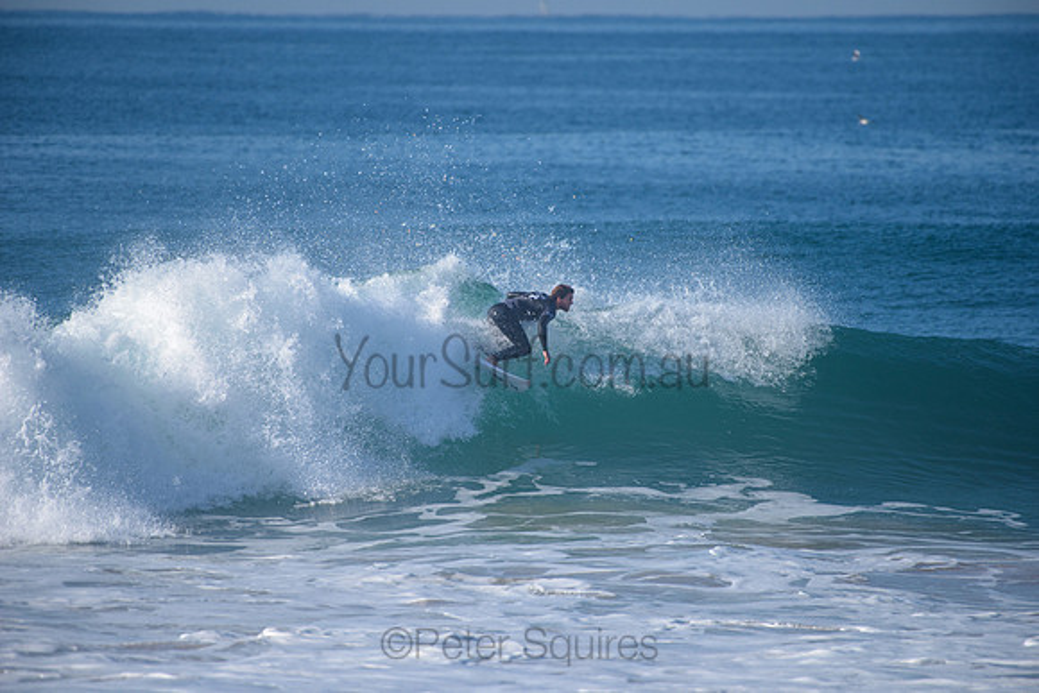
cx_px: 520
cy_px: 346
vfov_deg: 2.8
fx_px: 14433
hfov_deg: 4.1
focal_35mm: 500
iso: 220
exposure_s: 1/2000
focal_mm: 500
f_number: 5.6
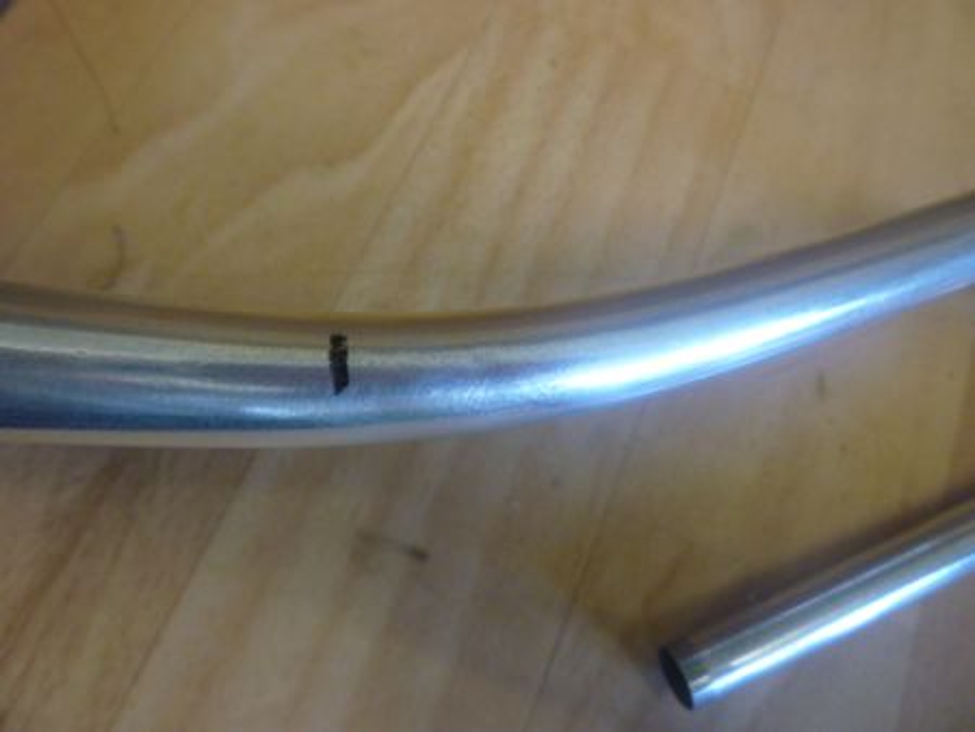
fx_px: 817
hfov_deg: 61.6
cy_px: 366
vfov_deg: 48.3
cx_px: 488
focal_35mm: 29
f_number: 3.3
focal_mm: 5.2
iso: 250
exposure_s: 1/30
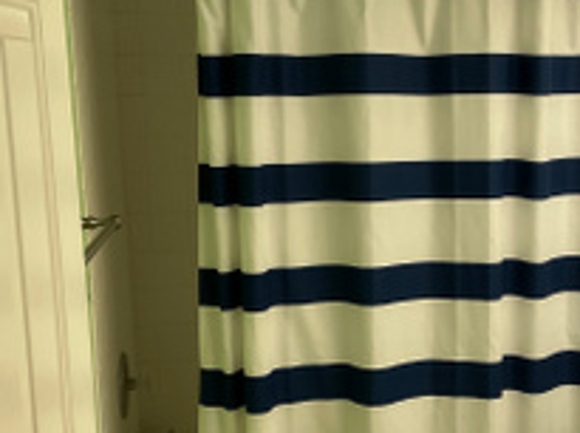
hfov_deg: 31.4
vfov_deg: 23.8
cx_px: 405
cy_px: 303
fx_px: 1020
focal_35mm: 61
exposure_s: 1/60
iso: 64
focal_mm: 4.2
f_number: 1.6
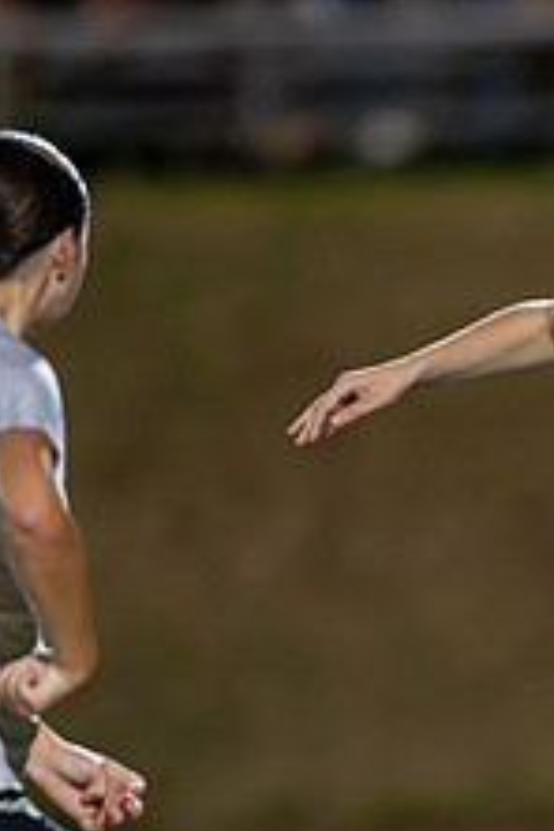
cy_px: 712
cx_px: 981
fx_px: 34507
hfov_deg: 0.9
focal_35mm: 1495
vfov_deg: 1.4
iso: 7200
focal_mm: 400
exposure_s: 1/1000
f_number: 2.8
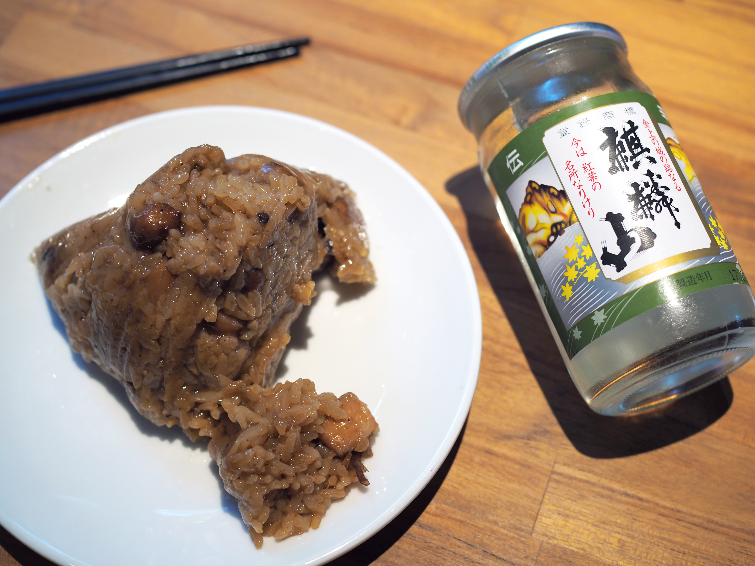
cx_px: 378
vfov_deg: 29.1
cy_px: 283
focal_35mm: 50
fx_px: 1091
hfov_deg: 38.2
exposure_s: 1/60
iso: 200
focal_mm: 25
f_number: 2.8
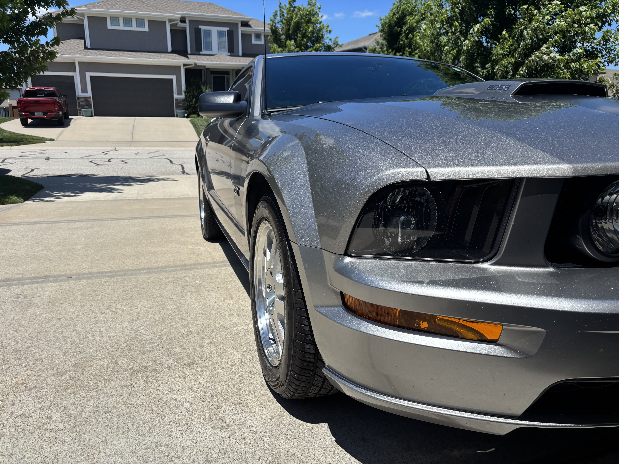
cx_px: 310
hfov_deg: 67.3
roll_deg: +0.1
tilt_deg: -12.5
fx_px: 465
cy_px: 232
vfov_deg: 53.1
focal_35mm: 26
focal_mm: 5.96
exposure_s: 1/4425
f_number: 1.6
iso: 50
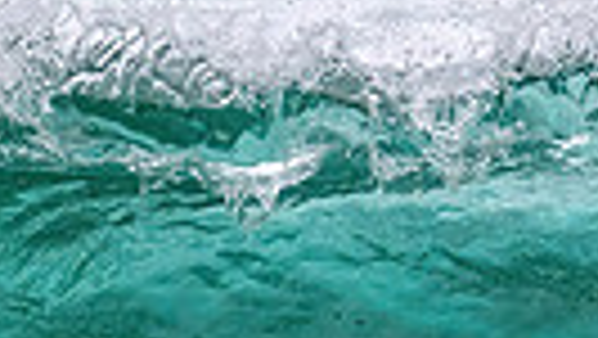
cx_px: 935
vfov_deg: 0.3
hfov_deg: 0.6
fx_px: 57800
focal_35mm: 3643
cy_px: 403
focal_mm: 800
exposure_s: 1/2000
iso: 1250
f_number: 11
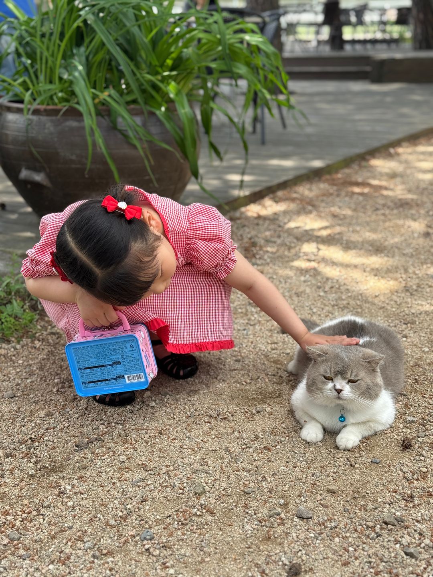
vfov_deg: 39.7
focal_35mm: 48
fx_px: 801
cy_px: 288
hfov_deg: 30.3
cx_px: 216
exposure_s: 1/1059
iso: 64
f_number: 1.78
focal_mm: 6.76
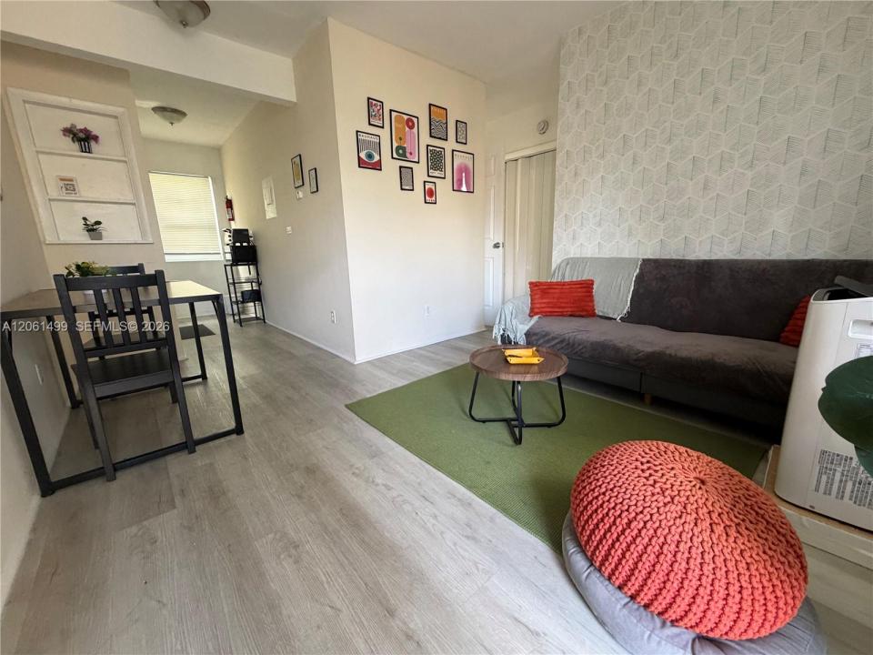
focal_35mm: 14
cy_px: 328
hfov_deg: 102.1
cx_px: 436
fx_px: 353
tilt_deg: -12.8
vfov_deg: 85.7
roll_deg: +1.7
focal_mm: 2.22
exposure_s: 1/60
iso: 400
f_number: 2.2
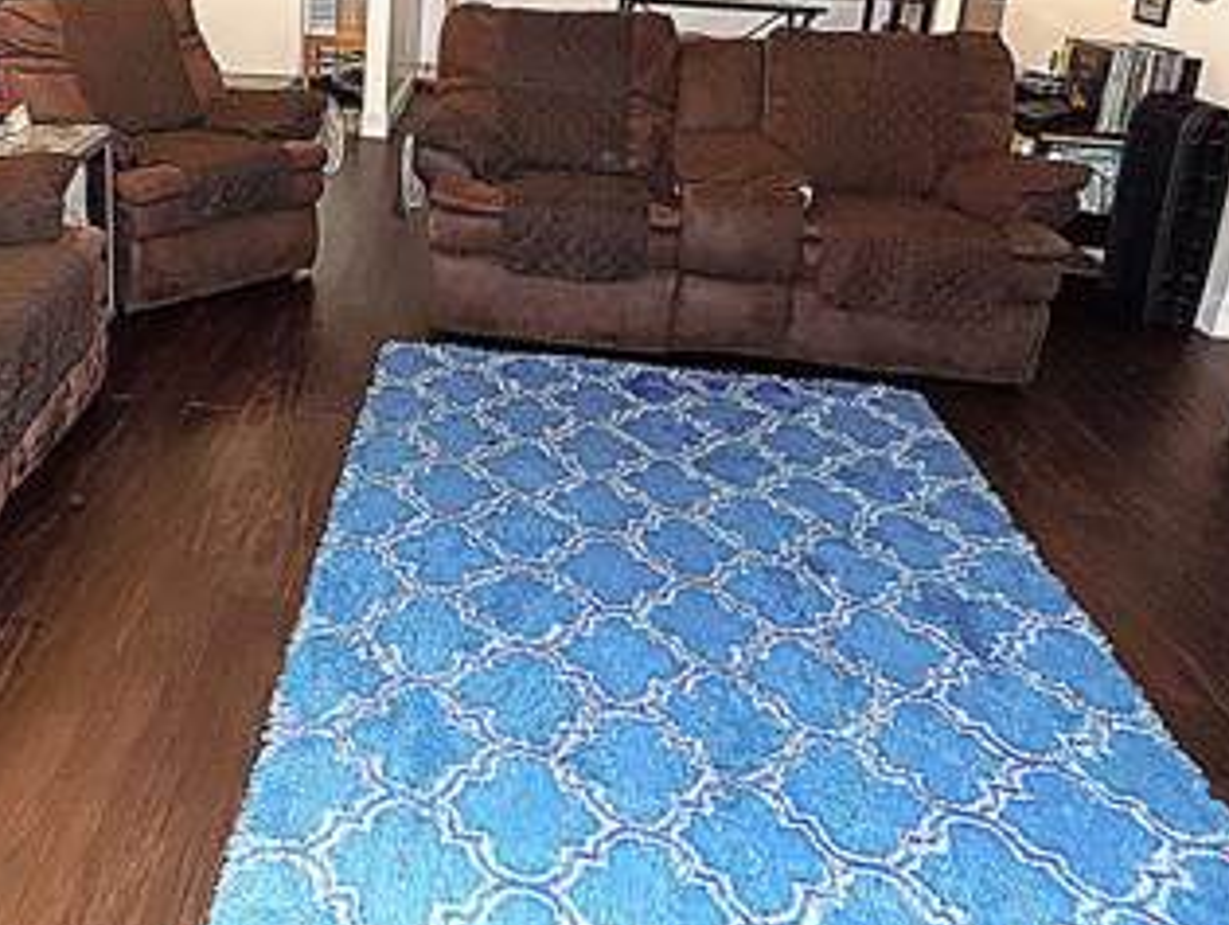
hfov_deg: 50.8
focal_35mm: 35
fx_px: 1244
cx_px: 336
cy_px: 254
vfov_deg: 39.9
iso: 280
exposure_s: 1/30
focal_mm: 4
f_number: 3.1
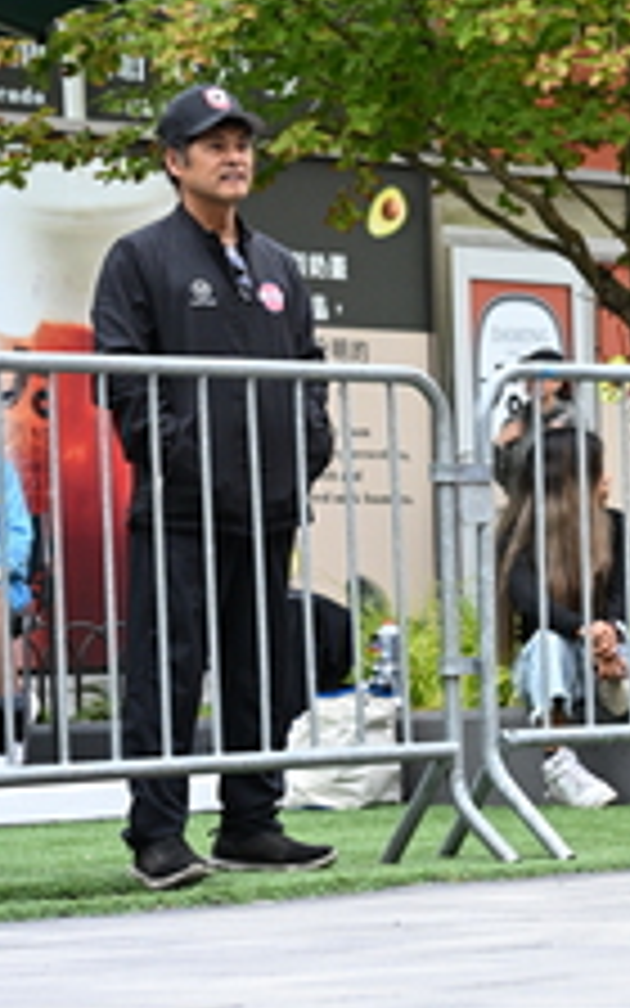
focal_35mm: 150
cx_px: 767
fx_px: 4121
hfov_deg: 8.6
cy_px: 194
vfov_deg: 13.9
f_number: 4
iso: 2000
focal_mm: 60
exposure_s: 1/640
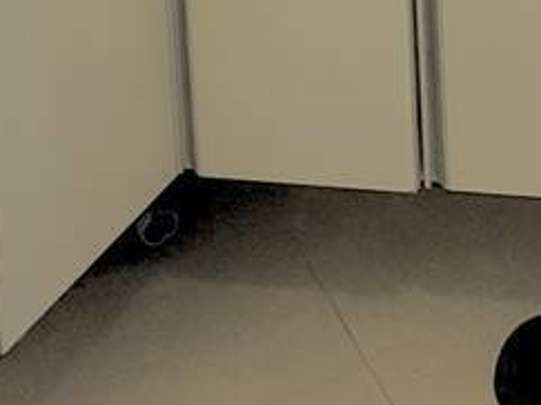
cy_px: -443
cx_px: 786
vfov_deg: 14.3
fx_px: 1297
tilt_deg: -6.4
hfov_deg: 20.5
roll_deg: +0.6
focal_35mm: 83
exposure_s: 1/99
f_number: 2.2
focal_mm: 2.22
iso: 125
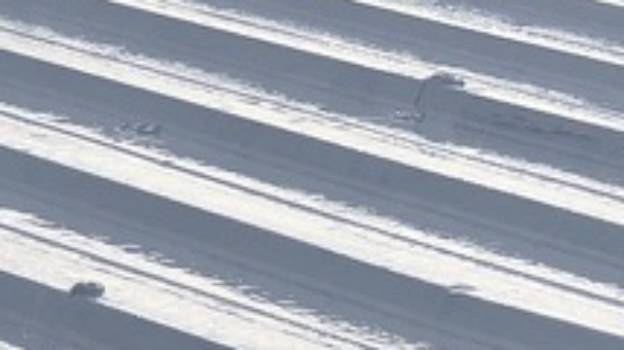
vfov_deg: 4.5
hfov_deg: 7.9
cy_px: 292
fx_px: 4481
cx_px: 548
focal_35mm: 271
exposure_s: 1/1517
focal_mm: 6
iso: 16
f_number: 2.4
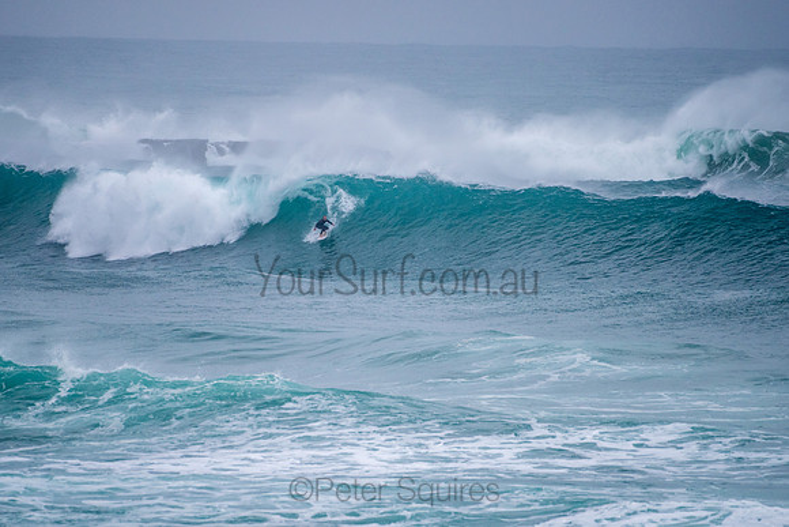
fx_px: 13442
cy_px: 243
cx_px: 379
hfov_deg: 3.4
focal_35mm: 613
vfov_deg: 2.2
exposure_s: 1/1250
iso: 560
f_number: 5.6
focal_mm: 500
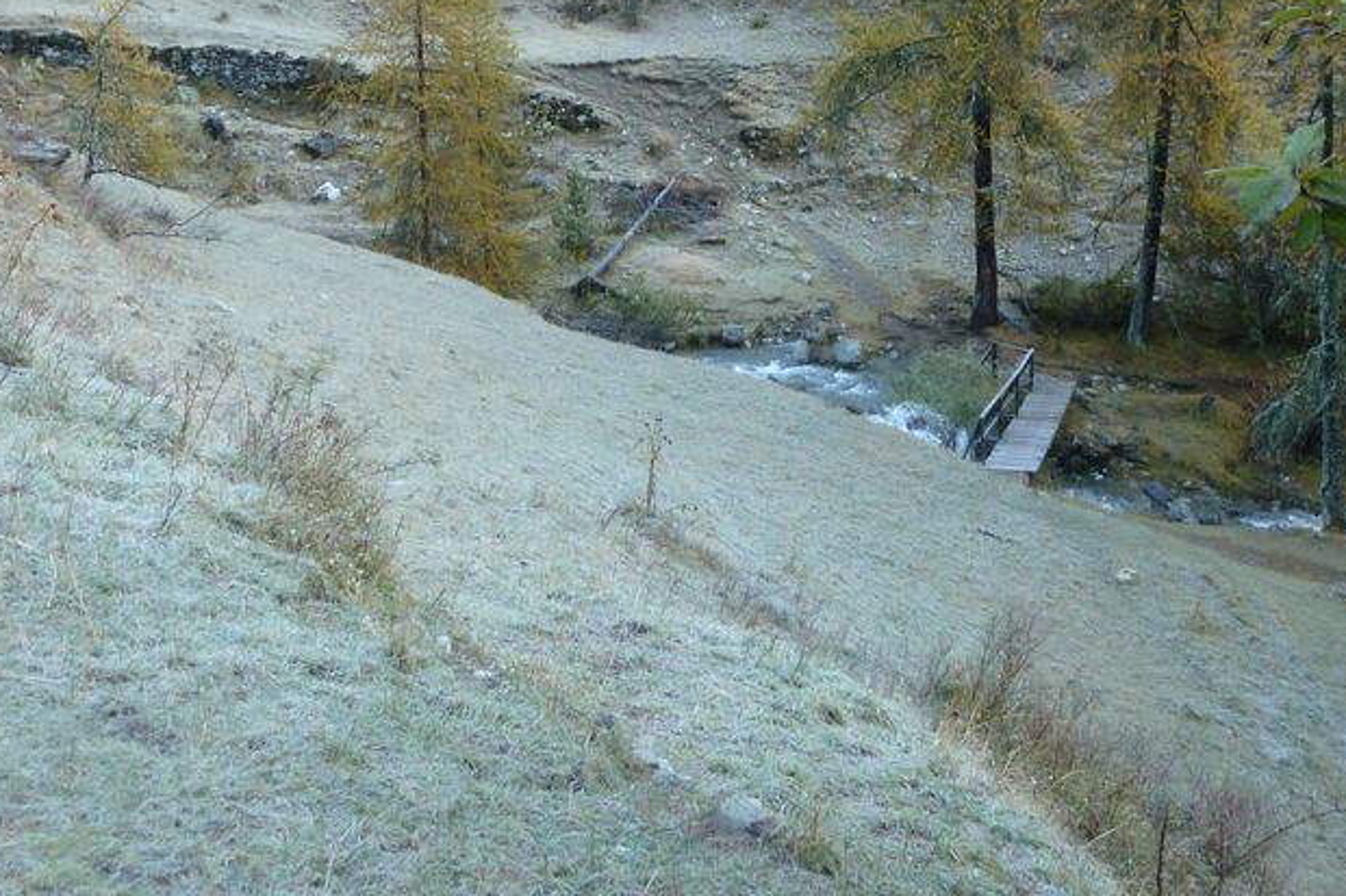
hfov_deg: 41.9
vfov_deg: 28.4
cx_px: 684
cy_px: 297
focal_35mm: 47
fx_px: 1757
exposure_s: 1/30
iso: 200
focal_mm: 5.7
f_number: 3.5
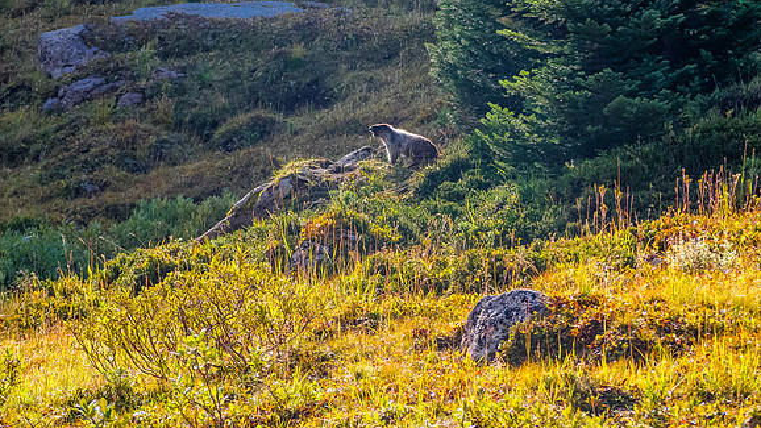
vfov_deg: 3.7
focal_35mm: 328
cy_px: 157
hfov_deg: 6.6
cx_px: 380
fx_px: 6618
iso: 1250
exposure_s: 1/320
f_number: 8
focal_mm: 150
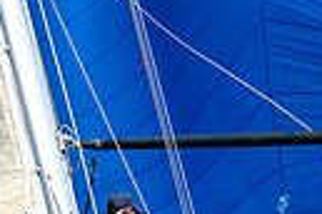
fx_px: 12110
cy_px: 346
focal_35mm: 1354
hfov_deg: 1.5
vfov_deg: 1.0
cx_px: -2
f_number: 5
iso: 250
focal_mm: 300
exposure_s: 1/2500
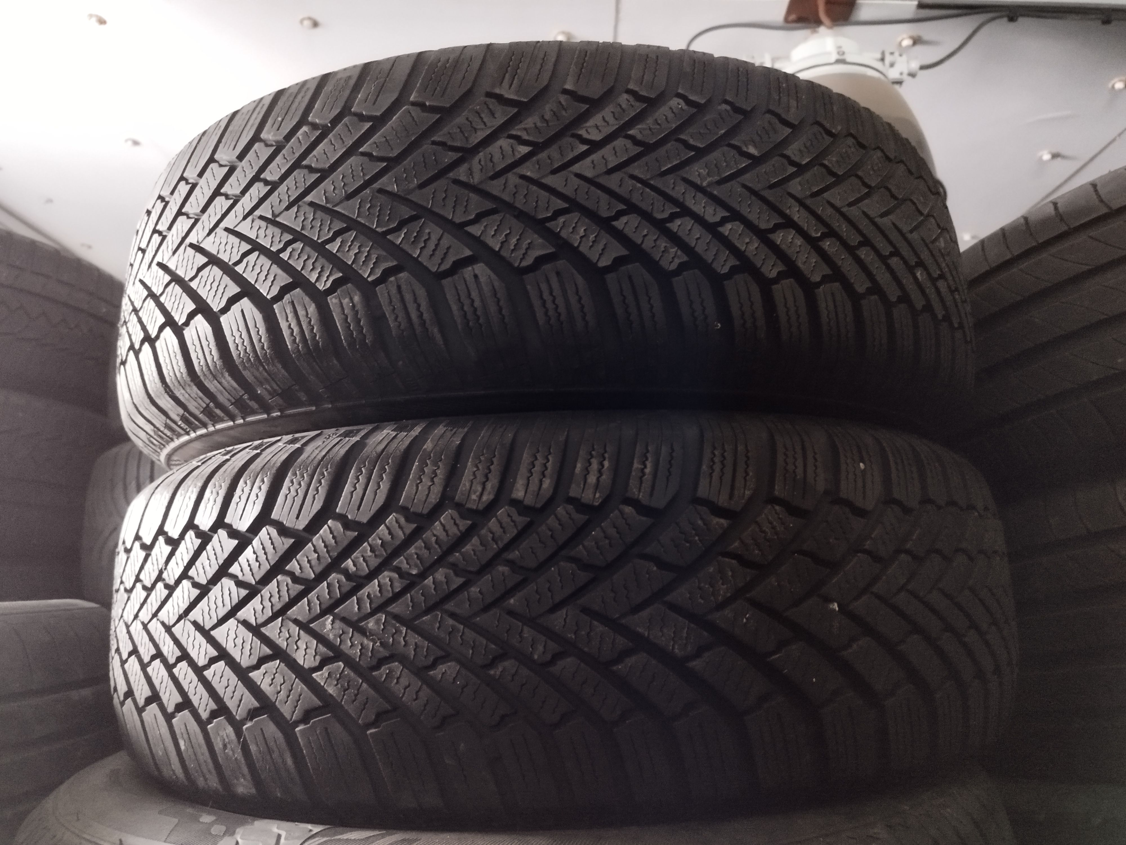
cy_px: 422
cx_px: 563
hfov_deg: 69.4
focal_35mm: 25
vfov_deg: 54.9
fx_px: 813
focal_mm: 5.95
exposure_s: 1/14.3
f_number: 1.89
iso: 2200
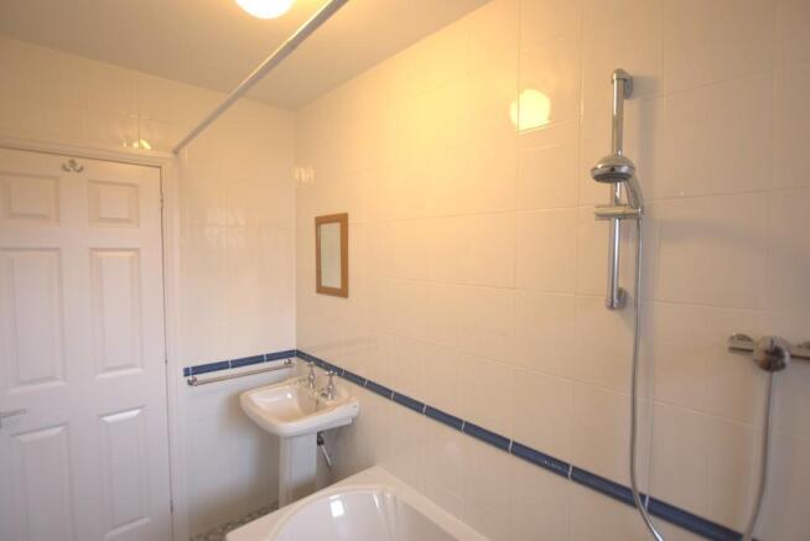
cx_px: 405
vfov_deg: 72.1
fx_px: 371
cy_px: 270
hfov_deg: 94.9
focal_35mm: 16
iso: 100
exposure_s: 1/20
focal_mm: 11
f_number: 3.5
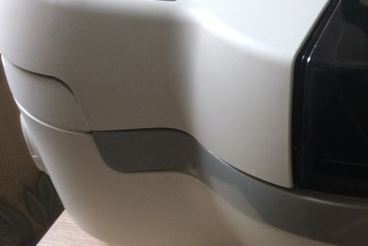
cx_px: 411
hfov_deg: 22.5
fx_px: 869
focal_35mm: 85
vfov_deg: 16.0
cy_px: 175
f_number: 2.4
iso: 40
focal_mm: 3.3
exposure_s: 1/33
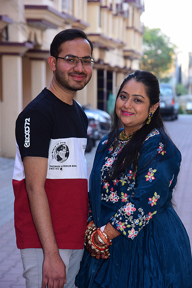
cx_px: 96
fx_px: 783
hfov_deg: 14.0
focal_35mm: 98
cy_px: 144
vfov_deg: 20.8
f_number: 5.6
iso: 1250
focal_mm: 98
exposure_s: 1/160
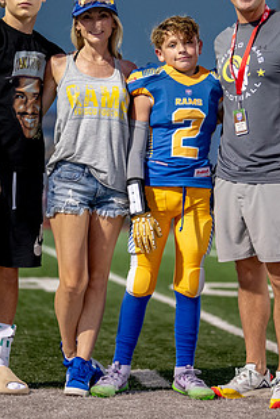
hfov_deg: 10.6
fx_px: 1503
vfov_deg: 15.9
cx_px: 163
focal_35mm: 129
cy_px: 167
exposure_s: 1/800
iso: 1000
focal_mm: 50
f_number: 1.2
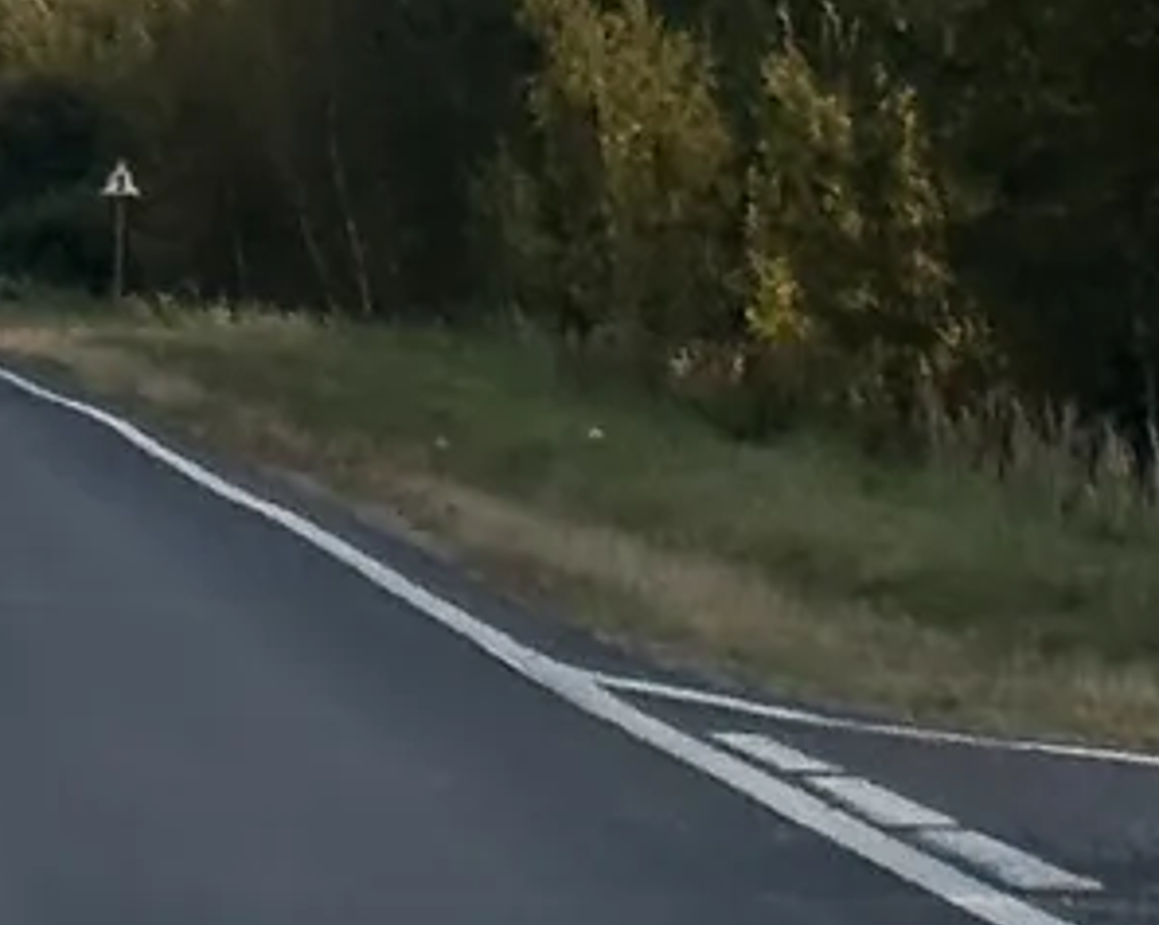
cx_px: -379
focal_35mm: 379
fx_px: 12988
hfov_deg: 5.1
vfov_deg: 4.1
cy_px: -47
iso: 64
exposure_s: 1/1242
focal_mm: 6.86
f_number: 1.78
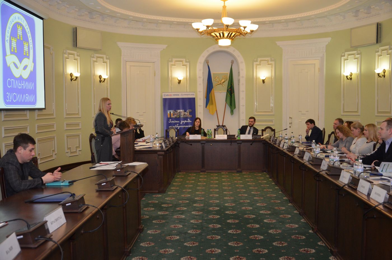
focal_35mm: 42
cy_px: 130
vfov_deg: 31.8
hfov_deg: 46.5
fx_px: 456
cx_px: 196
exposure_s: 1/160
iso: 1250
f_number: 4
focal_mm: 28
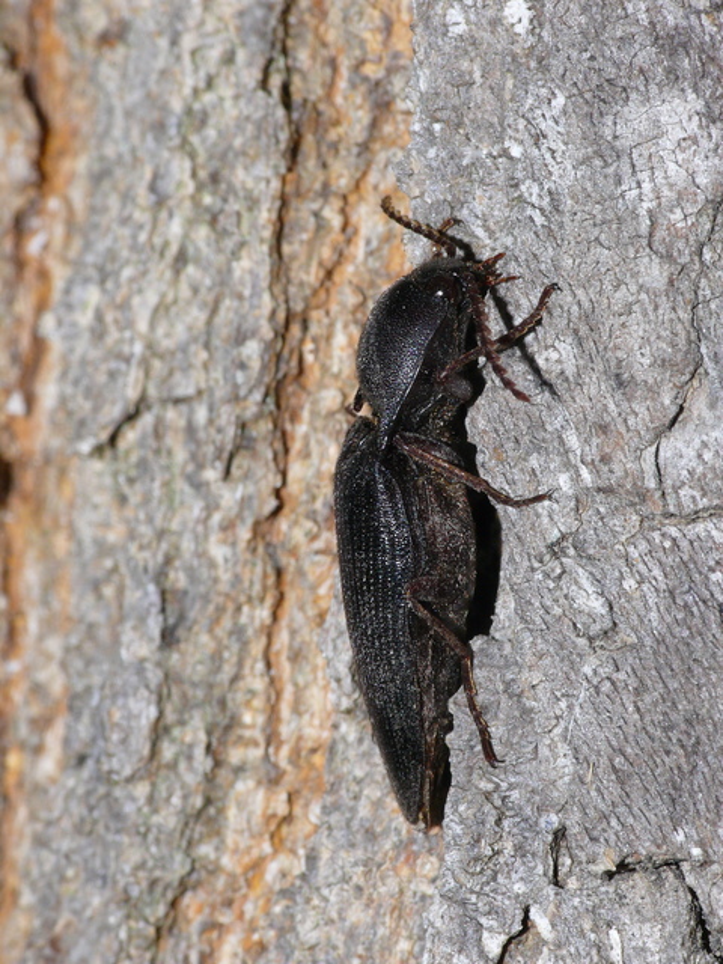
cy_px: 482
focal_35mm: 183
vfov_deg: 10.8
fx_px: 5096
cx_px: 362
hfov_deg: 8.1
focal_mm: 38.8
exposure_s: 1/250
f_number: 11
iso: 200
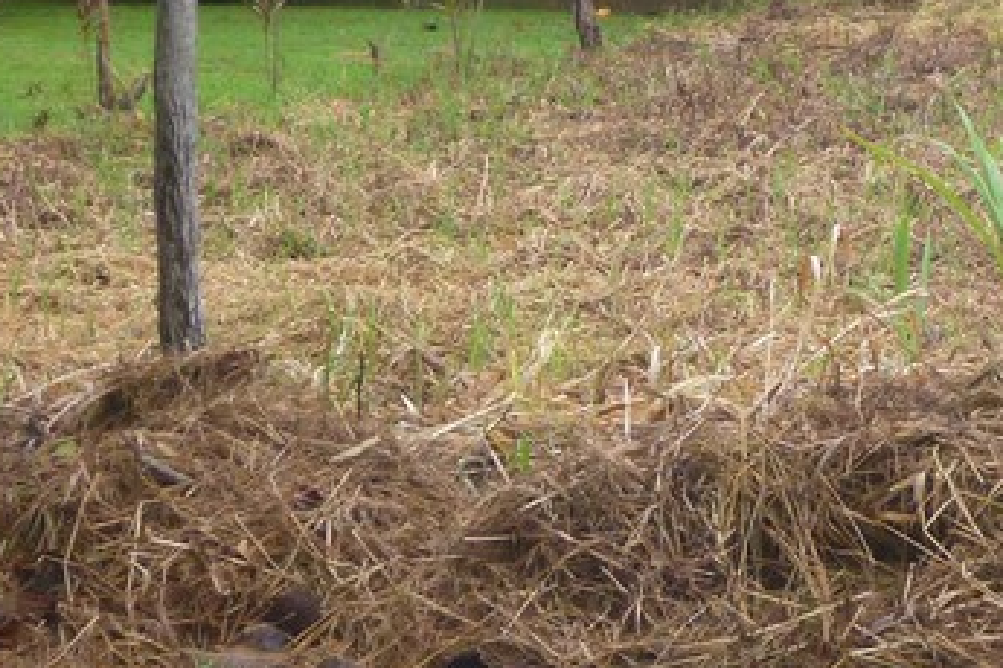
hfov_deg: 12.1
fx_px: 4736
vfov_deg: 8.1
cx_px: 747
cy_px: 244
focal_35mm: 170
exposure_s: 1/50
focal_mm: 9.8
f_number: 4.9
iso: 125
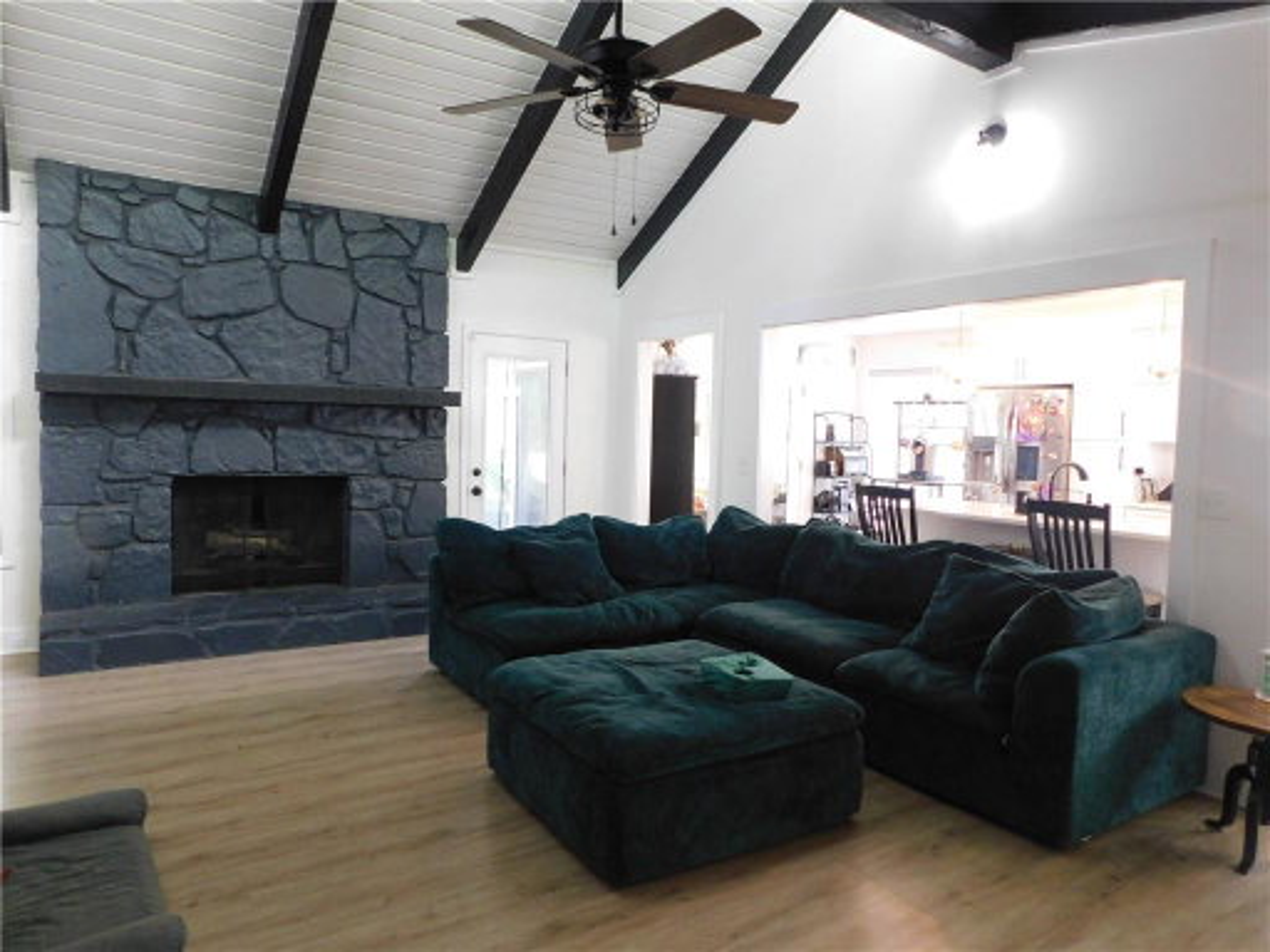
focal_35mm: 23
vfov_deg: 58.9
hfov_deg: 73.9
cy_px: 476
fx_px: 844
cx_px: 635
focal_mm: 4
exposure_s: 1/30
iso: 400
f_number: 3
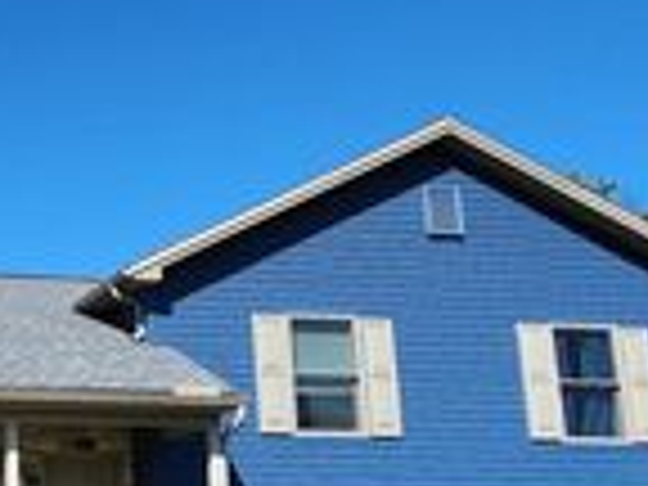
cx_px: -126
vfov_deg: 31.5
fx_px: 842
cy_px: 371
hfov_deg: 34.1
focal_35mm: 45
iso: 50
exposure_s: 1/1659
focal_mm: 2.2
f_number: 2.2
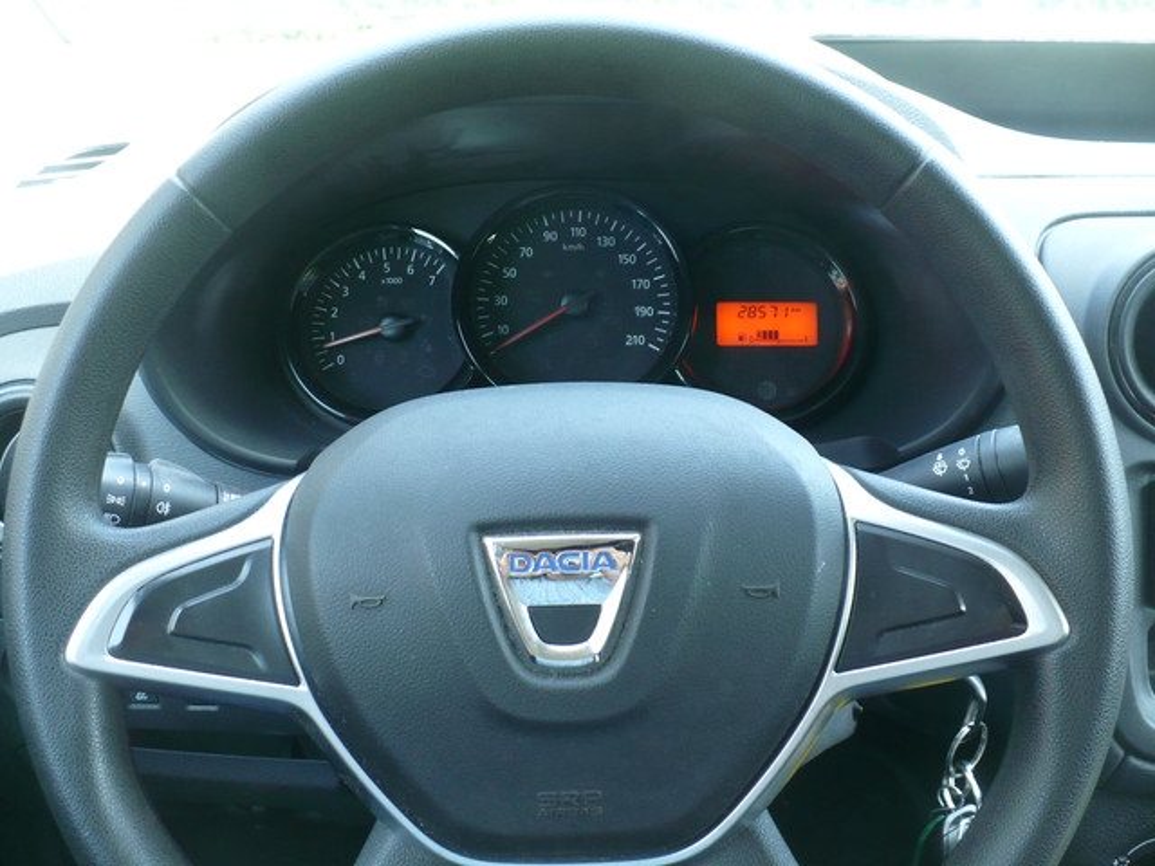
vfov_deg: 38.7
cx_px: 578
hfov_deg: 50.1
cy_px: 433
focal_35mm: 37
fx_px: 1235
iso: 160
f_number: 2.8
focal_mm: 6.1
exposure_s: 1/30
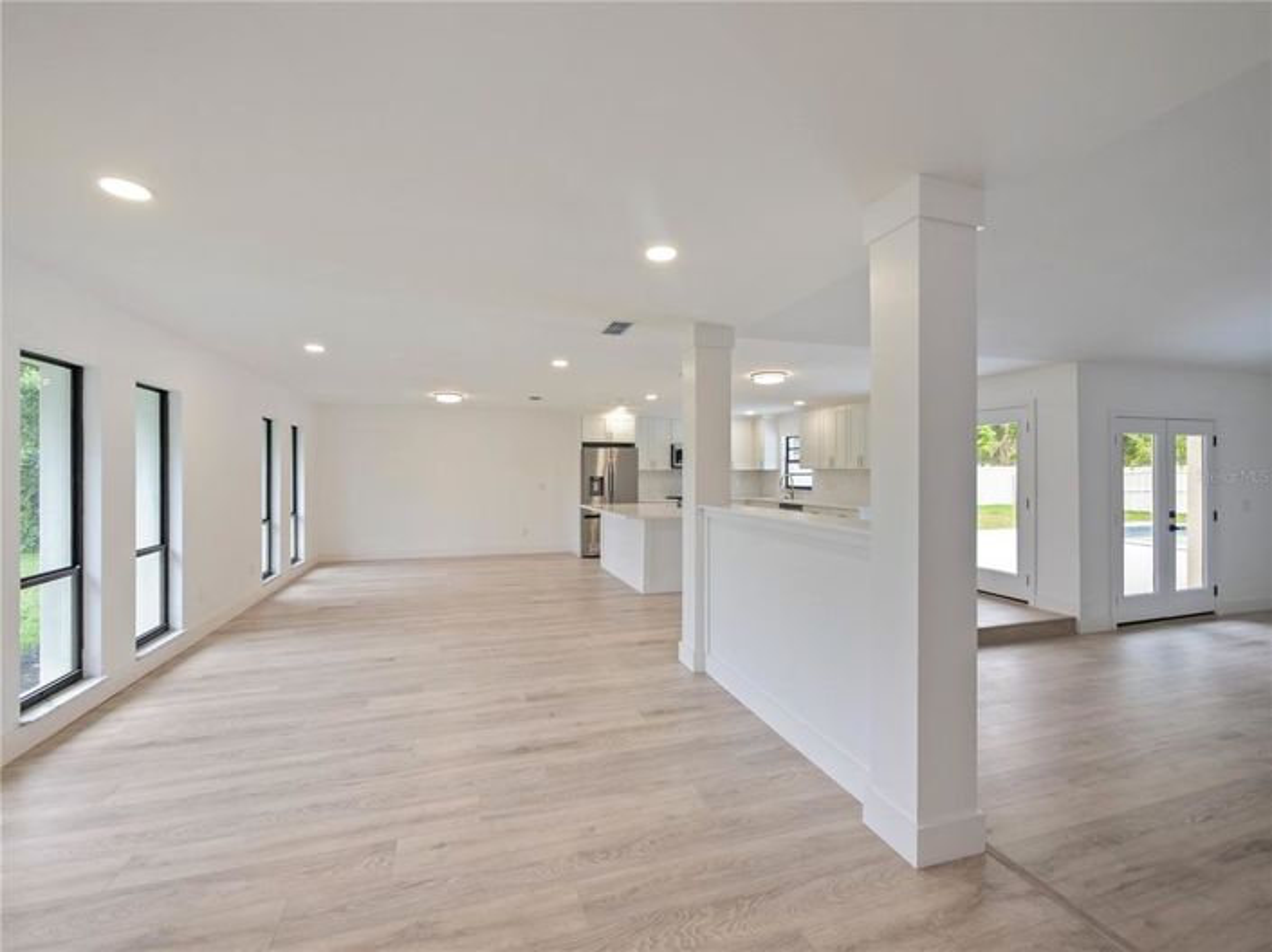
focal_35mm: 14
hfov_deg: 102.1
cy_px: 476
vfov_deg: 85.6
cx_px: 636
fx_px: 514
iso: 800
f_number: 4
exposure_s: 1/60
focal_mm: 7
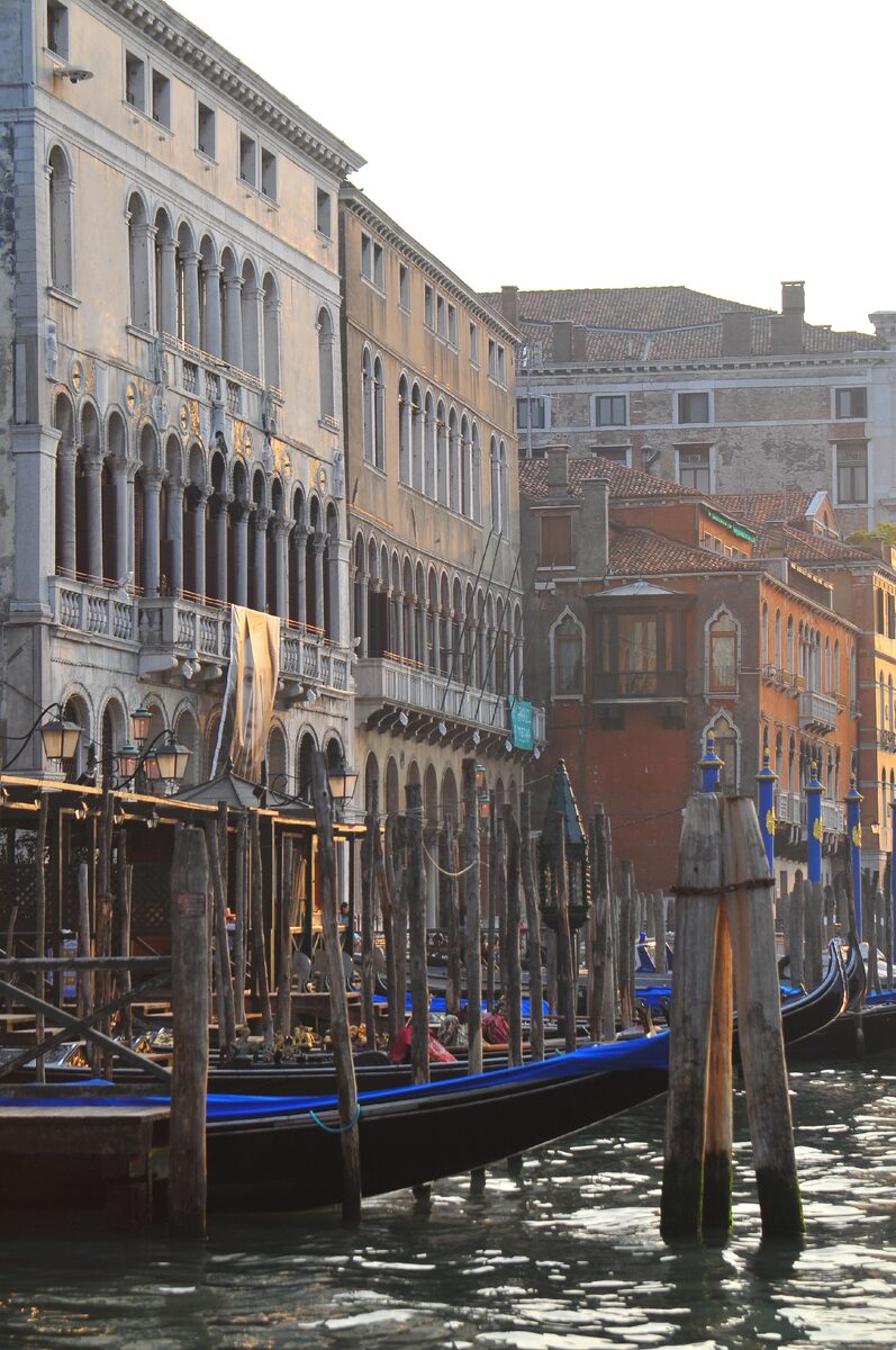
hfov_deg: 15.7
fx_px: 3256
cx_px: 448
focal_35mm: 87
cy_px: 675
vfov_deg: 23.4
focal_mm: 58
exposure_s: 1/250
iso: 200
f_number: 8
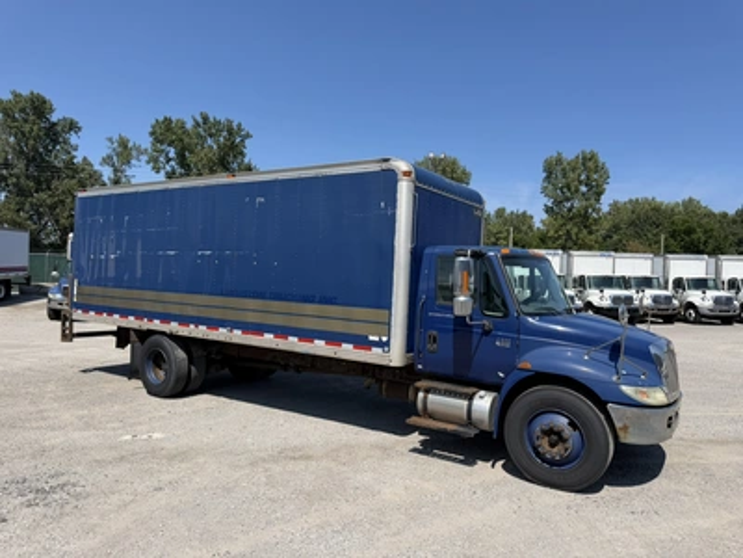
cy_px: 279
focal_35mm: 24
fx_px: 515
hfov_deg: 71.6
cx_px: 372
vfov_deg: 56.8
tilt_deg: -2.4
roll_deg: -1.6
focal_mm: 6.76
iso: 80
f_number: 1.78
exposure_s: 1/4673
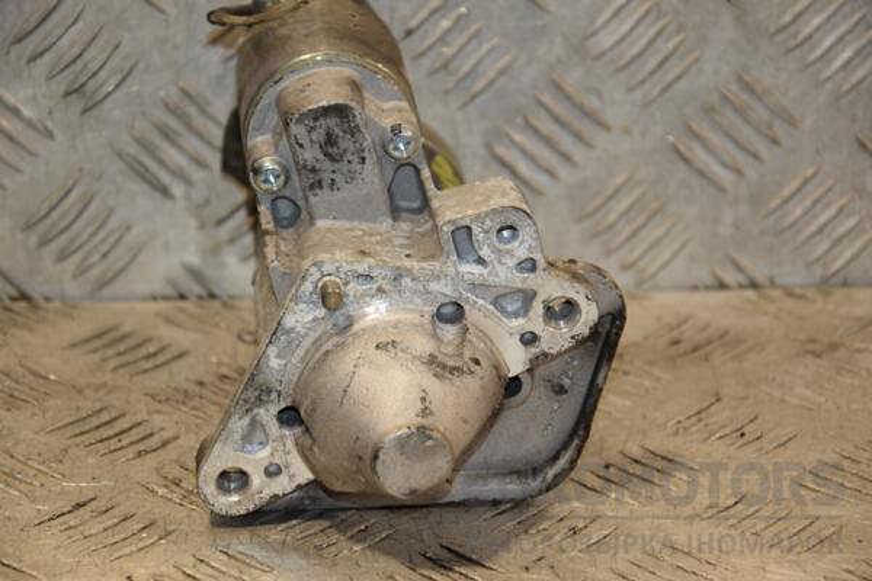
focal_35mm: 128
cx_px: 436
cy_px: 290
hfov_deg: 16.1
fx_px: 3088
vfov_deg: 10.8
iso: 800
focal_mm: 85
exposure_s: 1/200
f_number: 5.6
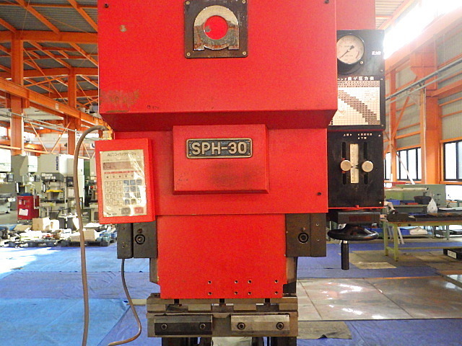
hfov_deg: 63.4
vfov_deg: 49.7
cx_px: 231
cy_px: 173
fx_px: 374
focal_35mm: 28
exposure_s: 1/45
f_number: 3.5
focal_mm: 5
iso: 500
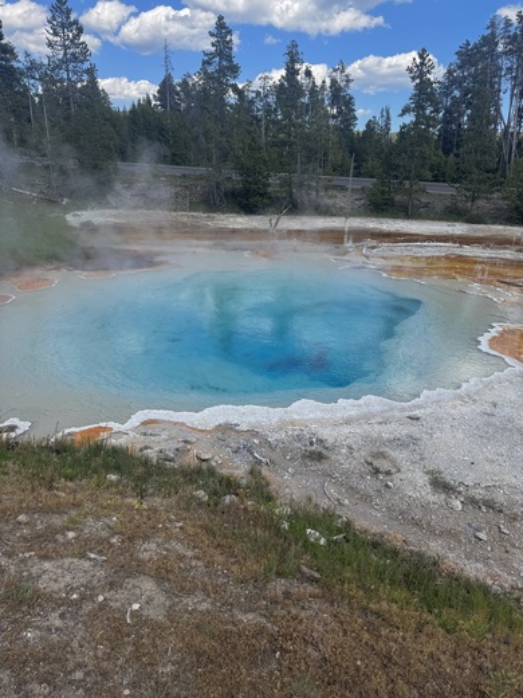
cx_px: 262
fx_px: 483
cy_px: 349
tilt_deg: -18.7
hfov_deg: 56.8
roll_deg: -2.9
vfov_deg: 71.6
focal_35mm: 24
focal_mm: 6.76
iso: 80
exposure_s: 1/2710
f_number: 1.78
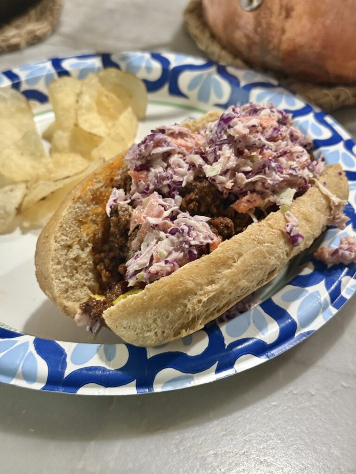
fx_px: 658
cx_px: 178
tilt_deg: -43.0
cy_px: 237
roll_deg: -1.4
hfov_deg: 30.3
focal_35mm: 48
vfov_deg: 39.7
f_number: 1.78
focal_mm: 6.76
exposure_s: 1/40
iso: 500
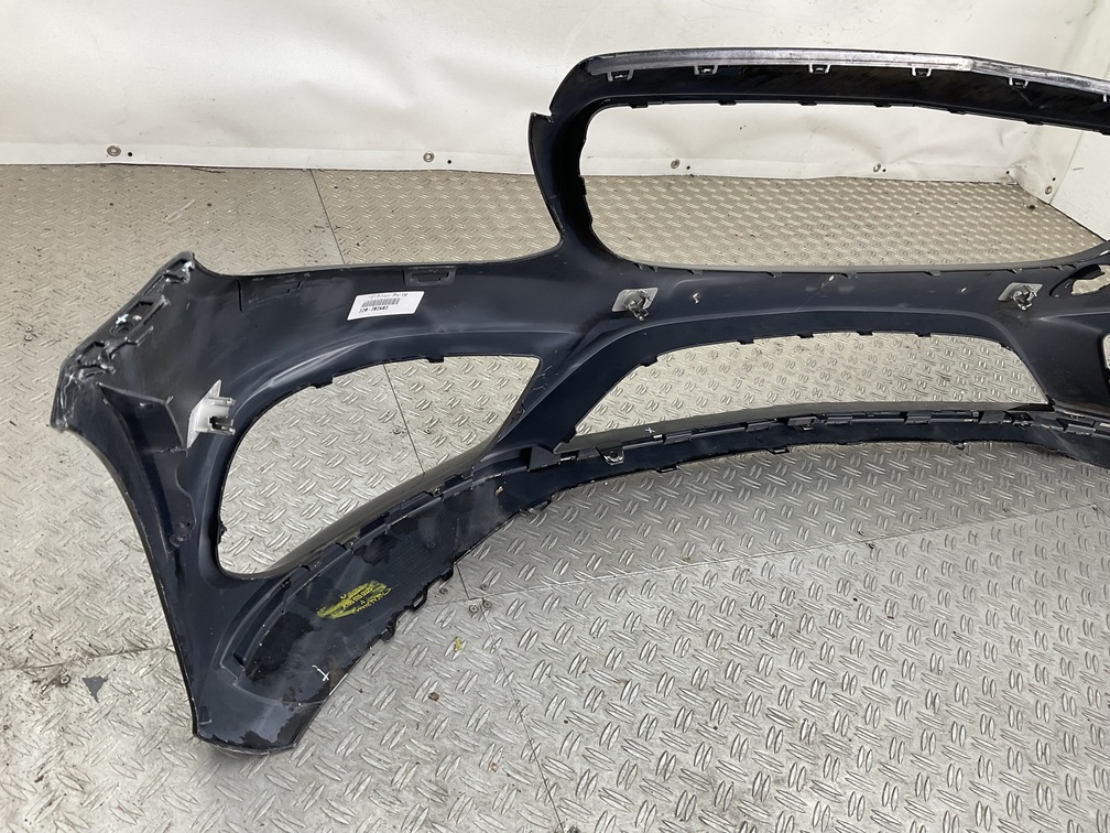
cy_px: 416
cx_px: 555
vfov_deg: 48.2
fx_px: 930
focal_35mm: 29
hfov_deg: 61.7
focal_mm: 3
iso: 32
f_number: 1.8
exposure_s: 1/120
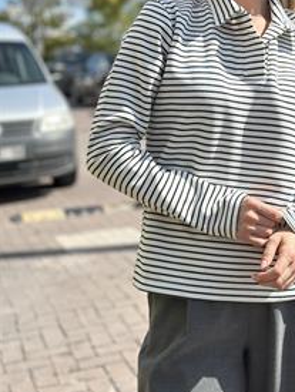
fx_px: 816
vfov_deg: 26.8
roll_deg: +3.6
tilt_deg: -0.9
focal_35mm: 72
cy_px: 115
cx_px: 219
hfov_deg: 20.3
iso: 100
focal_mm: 6.86
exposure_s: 1/4785
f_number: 1.78
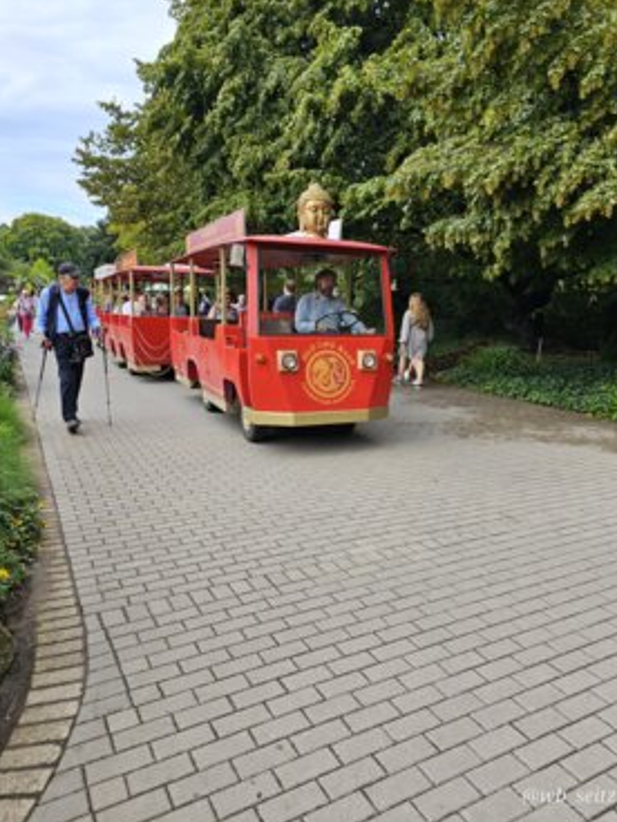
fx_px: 594
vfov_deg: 69.4
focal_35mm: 25
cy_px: 402
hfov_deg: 54.8
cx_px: 329
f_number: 1.7
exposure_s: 1/180
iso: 12
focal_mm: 6.3
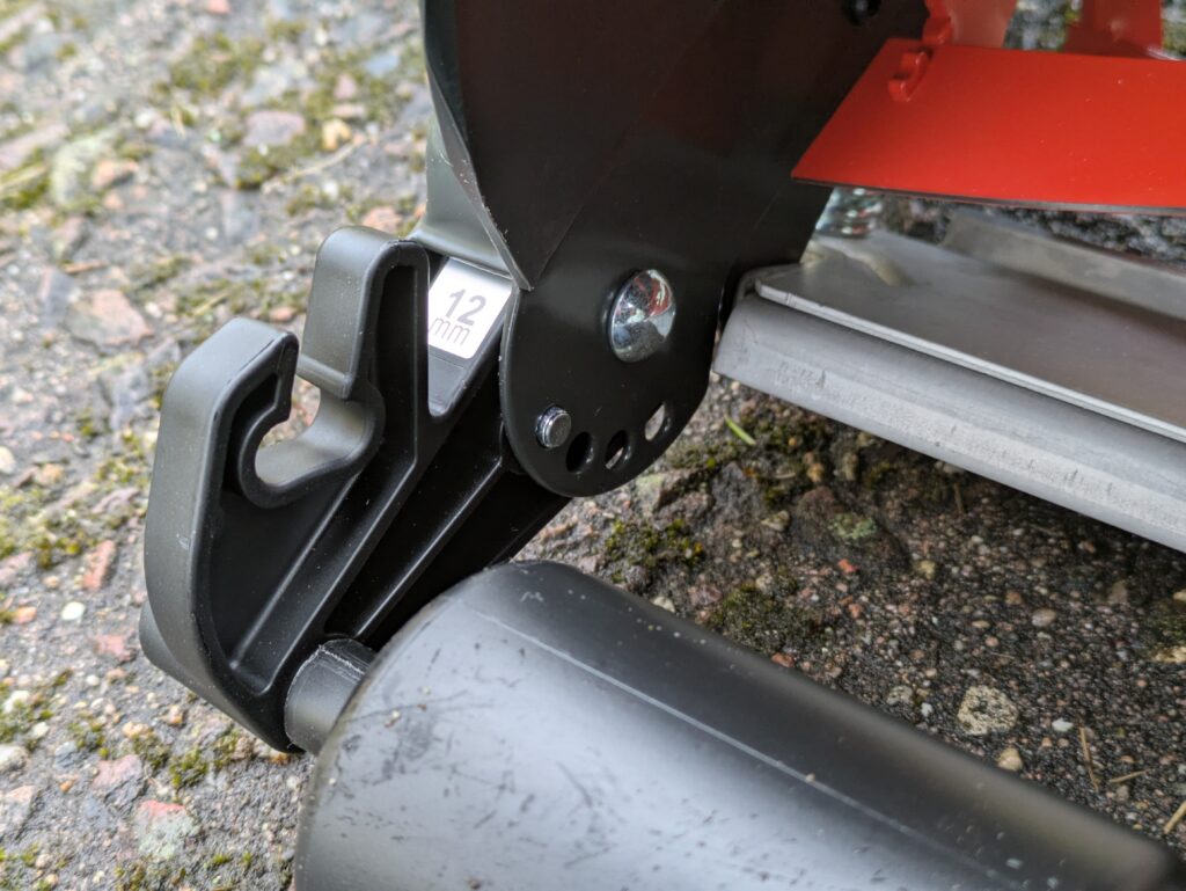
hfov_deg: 37.5
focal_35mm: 51
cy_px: 446
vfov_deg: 28.6
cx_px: 593
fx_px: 1748
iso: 103
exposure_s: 1/100
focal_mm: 5.43
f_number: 1.89
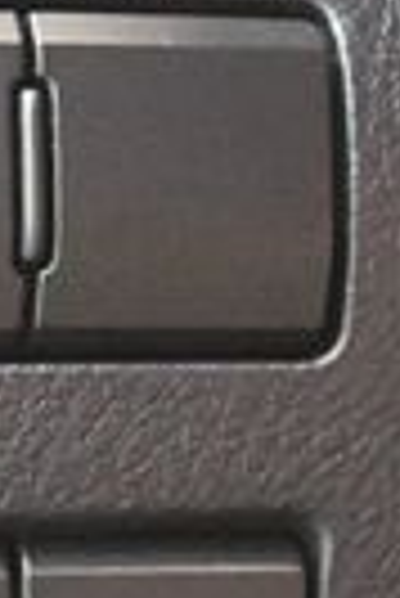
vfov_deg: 12.8
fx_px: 2643
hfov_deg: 8.5
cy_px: 567
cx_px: -130
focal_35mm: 159
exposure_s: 1/50
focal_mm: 22
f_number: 4
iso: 12800
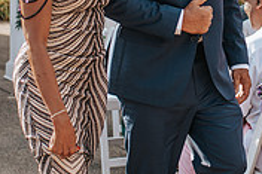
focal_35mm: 134
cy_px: -8
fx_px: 974
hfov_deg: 15.2
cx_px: 210
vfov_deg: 10.1
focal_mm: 35
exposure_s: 1/1250
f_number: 2.8
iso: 110
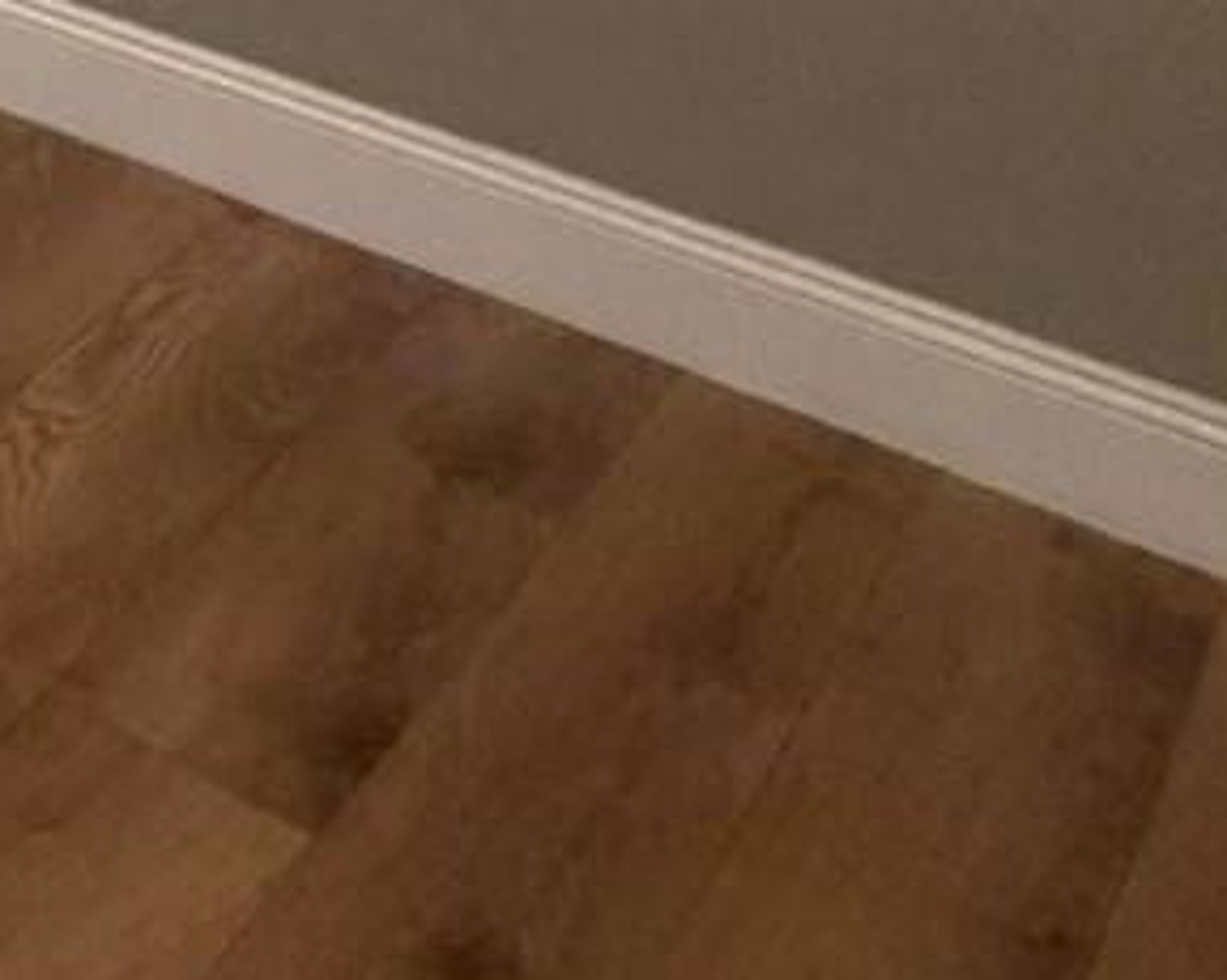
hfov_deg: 15.7
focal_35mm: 76
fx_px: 2758
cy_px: -989
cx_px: -1585
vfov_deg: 15.8
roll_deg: -2.0
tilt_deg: -4.7
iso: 250
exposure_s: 1/120
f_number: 2.2
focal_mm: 2.22
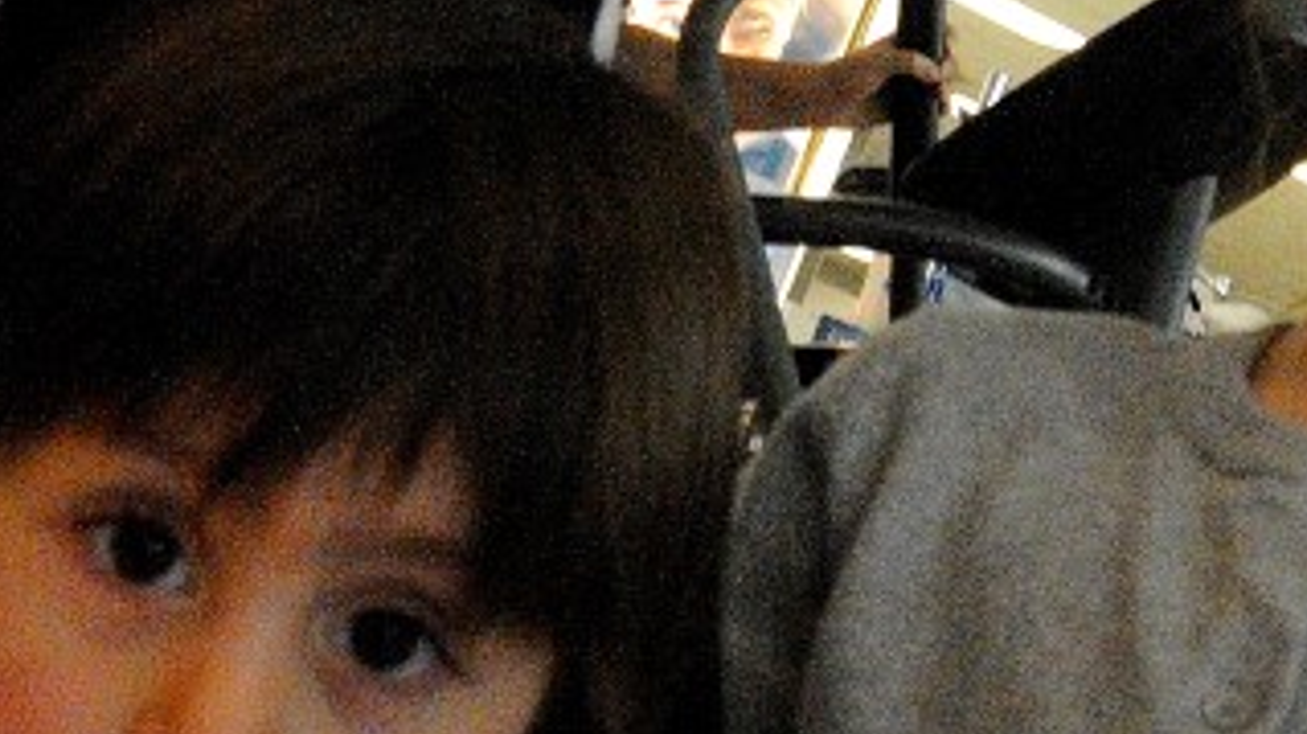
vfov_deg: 8.3
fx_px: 4988
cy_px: -164
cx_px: 942
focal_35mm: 144
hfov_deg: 14.9
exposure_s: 1/160
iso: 3200
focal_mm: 18
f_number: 6.3
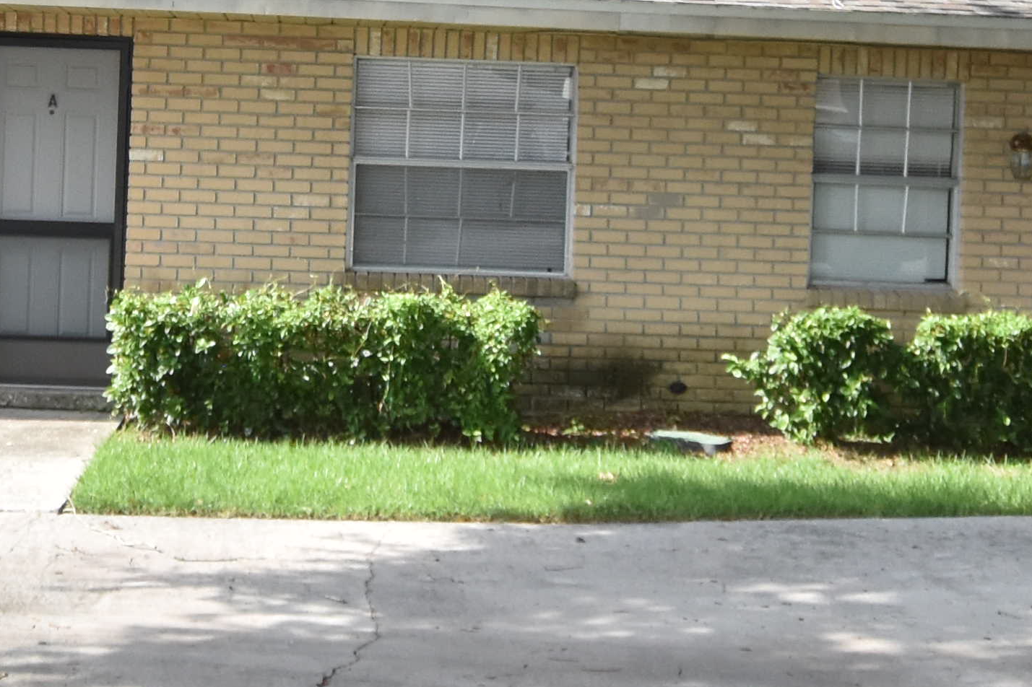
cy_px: 108
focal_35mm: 63
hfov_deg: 31.9
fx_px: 1805
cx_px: 441
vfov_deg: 21.2
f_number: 3.5
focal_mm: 10
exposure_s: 1/3000
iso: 800
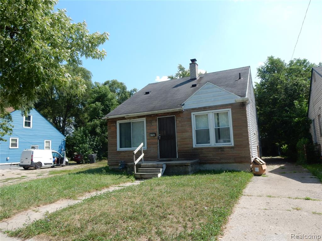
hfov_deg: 69.4
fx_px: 233
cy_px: 120
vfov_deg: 54.9
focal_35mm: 25
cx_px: 161
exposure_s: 1/800
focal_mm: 4.5
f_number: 3.7
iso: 125
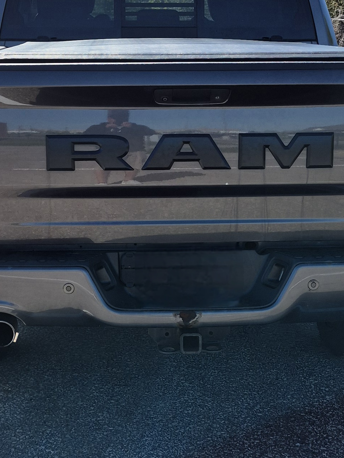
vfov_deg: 27.0
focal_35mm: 72
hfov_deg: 20.4
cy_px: 237
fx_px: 954
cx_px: 159
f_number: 1.8
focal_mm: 5.4
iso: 25
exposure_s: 1/1429
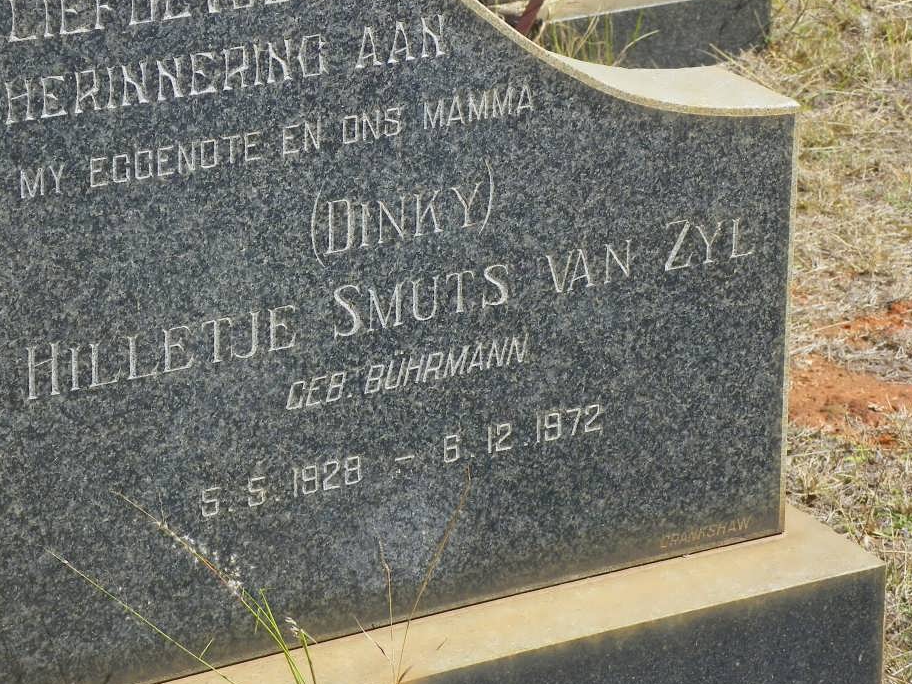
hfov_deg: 13.5
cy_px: 251
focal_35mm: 146
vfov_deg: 10.2
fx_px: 3847
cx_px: 356
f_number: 5
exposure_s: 1/200
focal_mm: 19.7
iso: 64
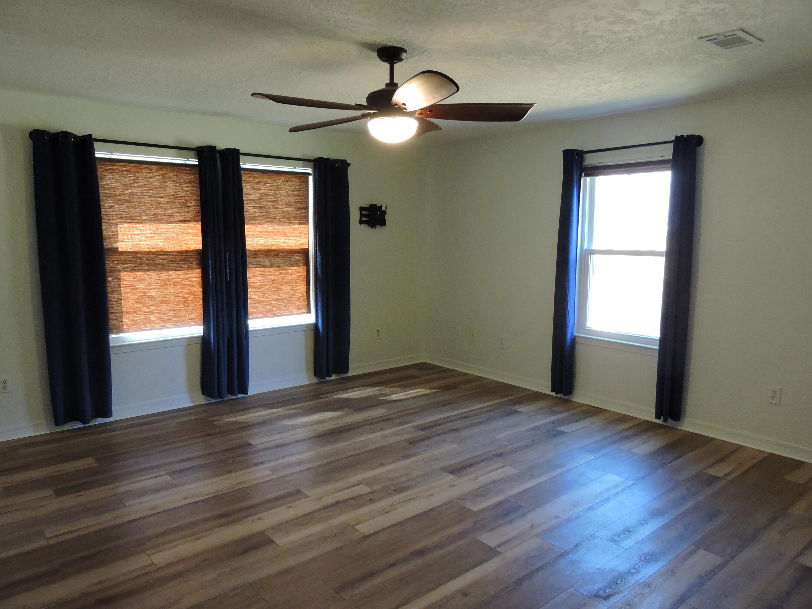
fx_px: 563
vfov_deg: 56.8
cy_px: 304
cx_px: 406
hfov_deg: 71.6
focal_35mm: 24
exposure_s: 1/30
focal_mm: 4.3
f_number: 3.3
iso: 400
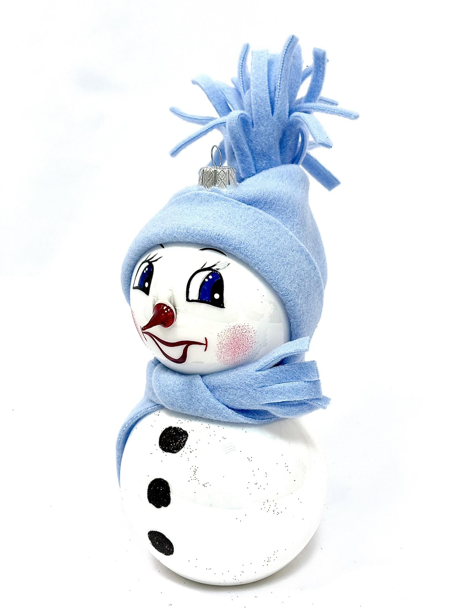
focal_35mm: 52
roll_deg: +0.0
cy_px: 304
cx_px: 228
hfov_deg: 28.0
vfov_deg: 36.8
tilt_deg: -13.9
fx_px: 913
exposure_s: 1/50
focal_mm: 5.96
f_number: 1.6
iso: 50
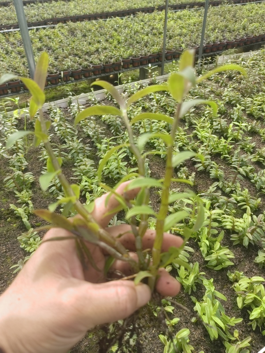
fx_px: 276
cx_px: 132
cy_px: 176
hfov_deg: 51.3
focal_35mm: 27
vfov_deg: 65.3
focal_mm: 5.52
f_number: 1.9
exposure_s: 1/376
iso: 50
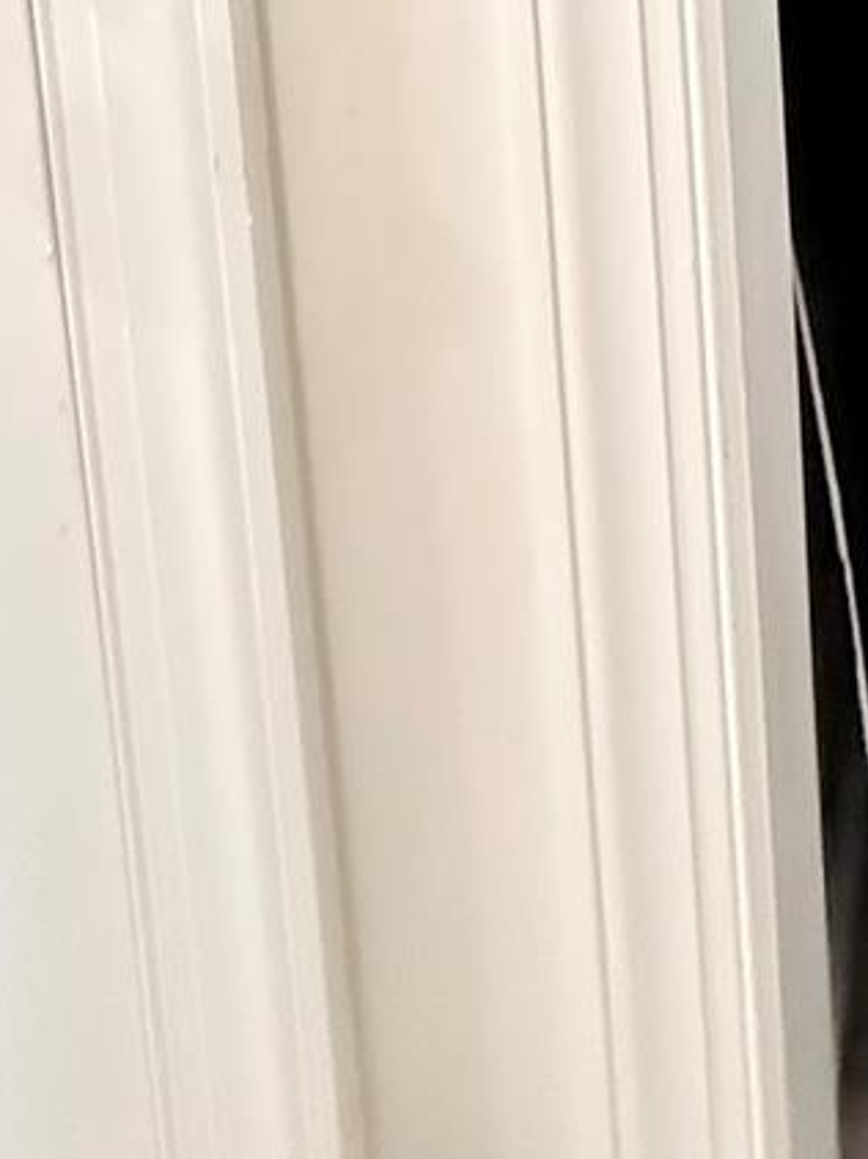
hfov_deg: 23.0
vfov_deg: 25.7
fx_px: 1707
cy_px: -662
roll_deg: +2.1
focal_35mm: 51
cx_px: 1307
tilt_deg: -8.0
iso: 1250
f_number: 2.2
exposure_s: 1/40
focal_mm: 2.22
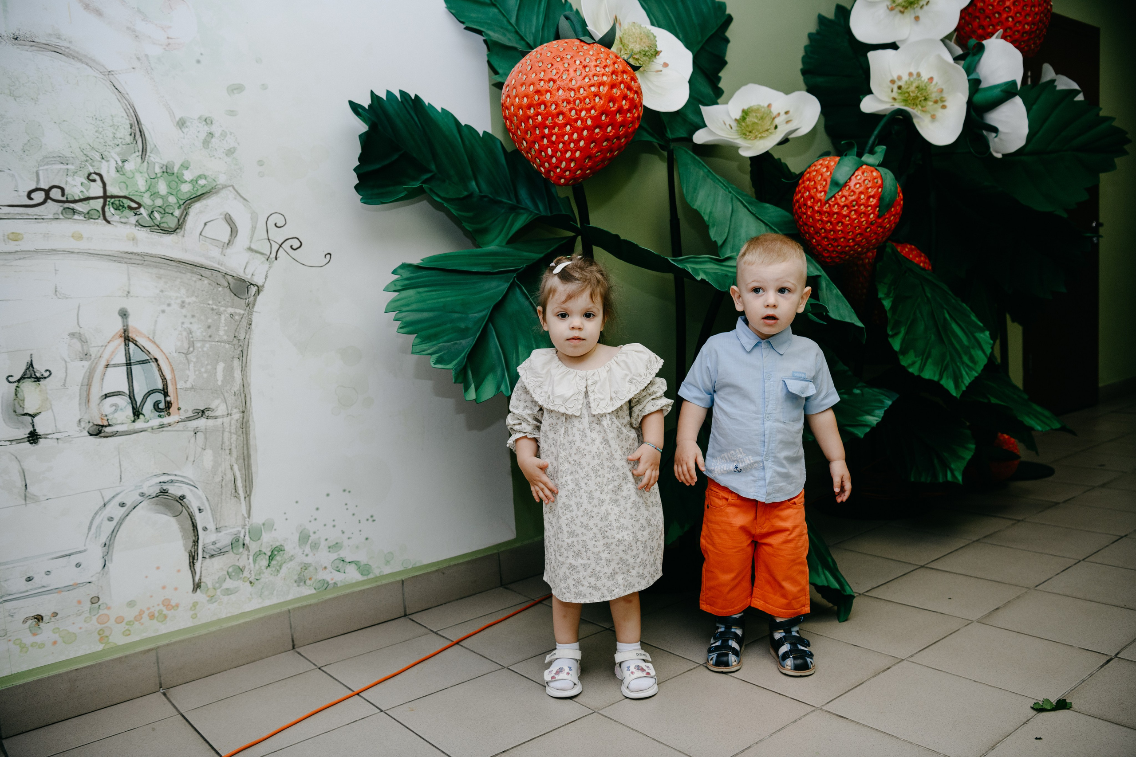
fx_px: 947
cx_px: 568
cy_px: 378
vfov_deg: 43.6
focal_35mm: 30
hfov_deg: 61.9
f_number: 4
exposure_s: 1/160
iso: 320
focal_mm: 30
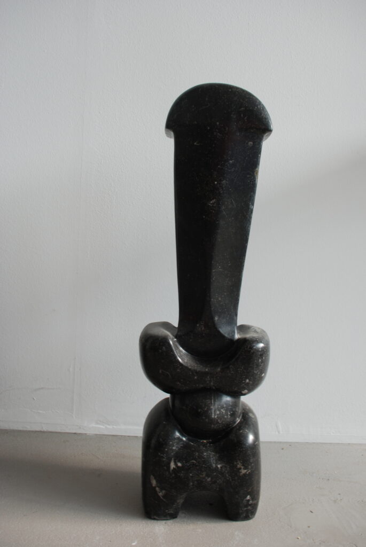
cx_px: 183
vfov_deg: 61.9
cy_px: 274
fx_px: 456
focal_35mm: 30
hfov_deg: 43.7
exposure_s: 1/100
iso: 200
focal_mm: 20
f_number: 5
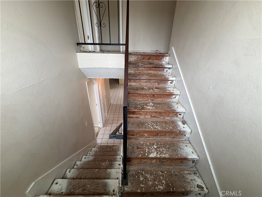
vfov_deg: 85.7
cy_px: 98
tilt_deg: -25.8
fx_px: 106
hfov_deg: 102.1
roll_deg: -0.8
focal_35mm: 14
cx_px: 131
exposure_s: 1/120
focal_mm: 2.22
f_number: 2.2
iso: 200
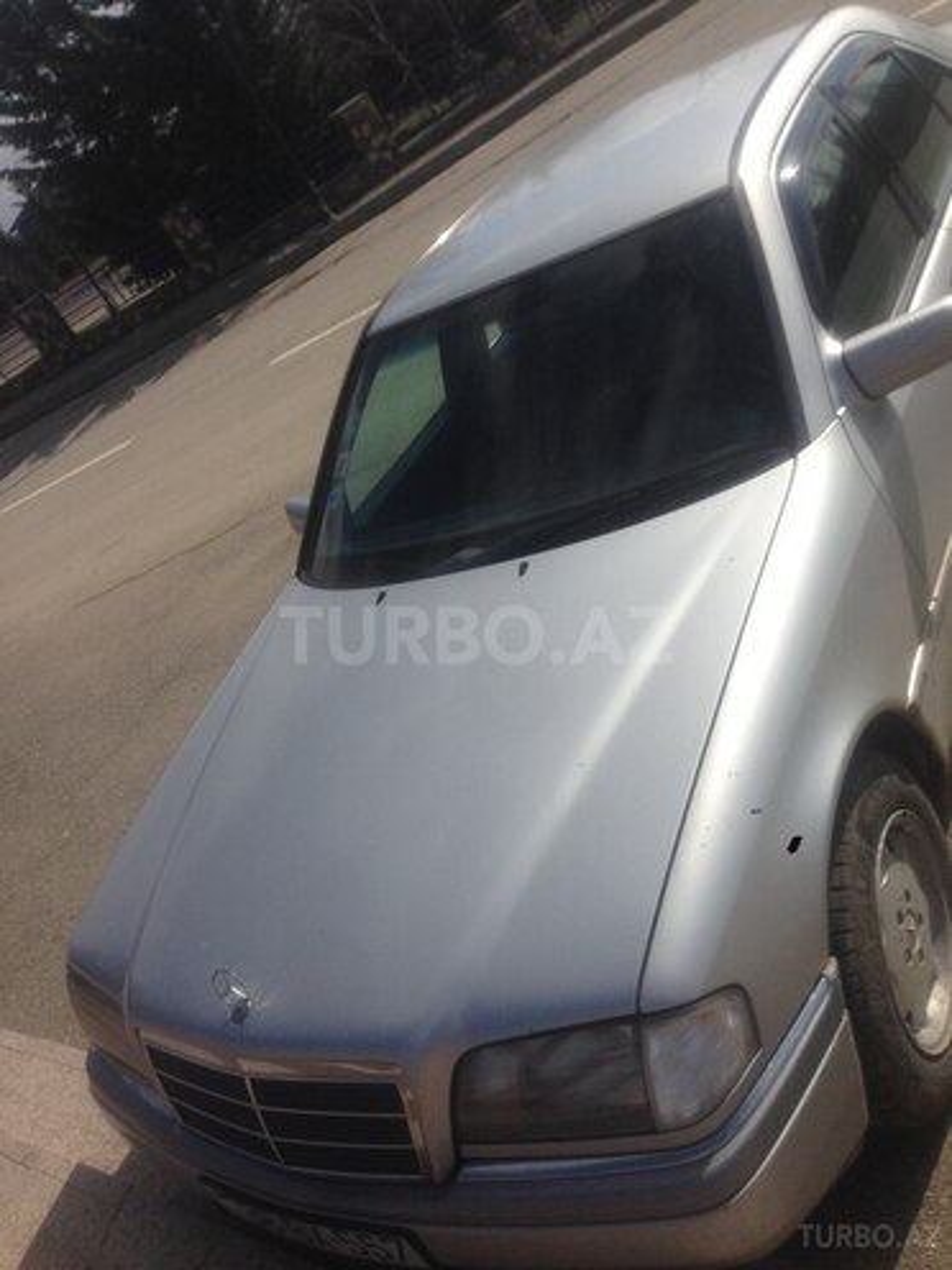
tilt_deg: -22.8
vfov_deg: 55.4
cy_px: 635
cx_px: 476
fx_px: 1210
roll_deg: +34.3
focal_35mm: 33
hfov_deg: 42.9
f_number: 2.4
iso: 50
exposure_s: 1/3876
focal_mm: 4.12
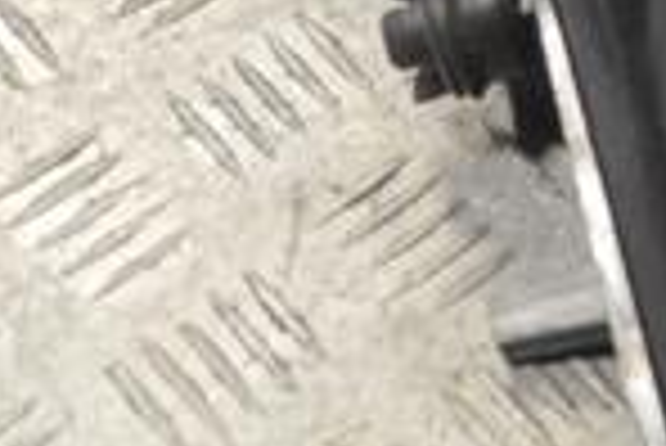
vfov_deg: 7.5
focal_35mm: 182
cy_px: -162
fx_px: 3370
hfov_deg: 10.9
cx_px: 940
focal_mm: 30
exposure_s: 1/30
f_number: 4.5
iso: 140
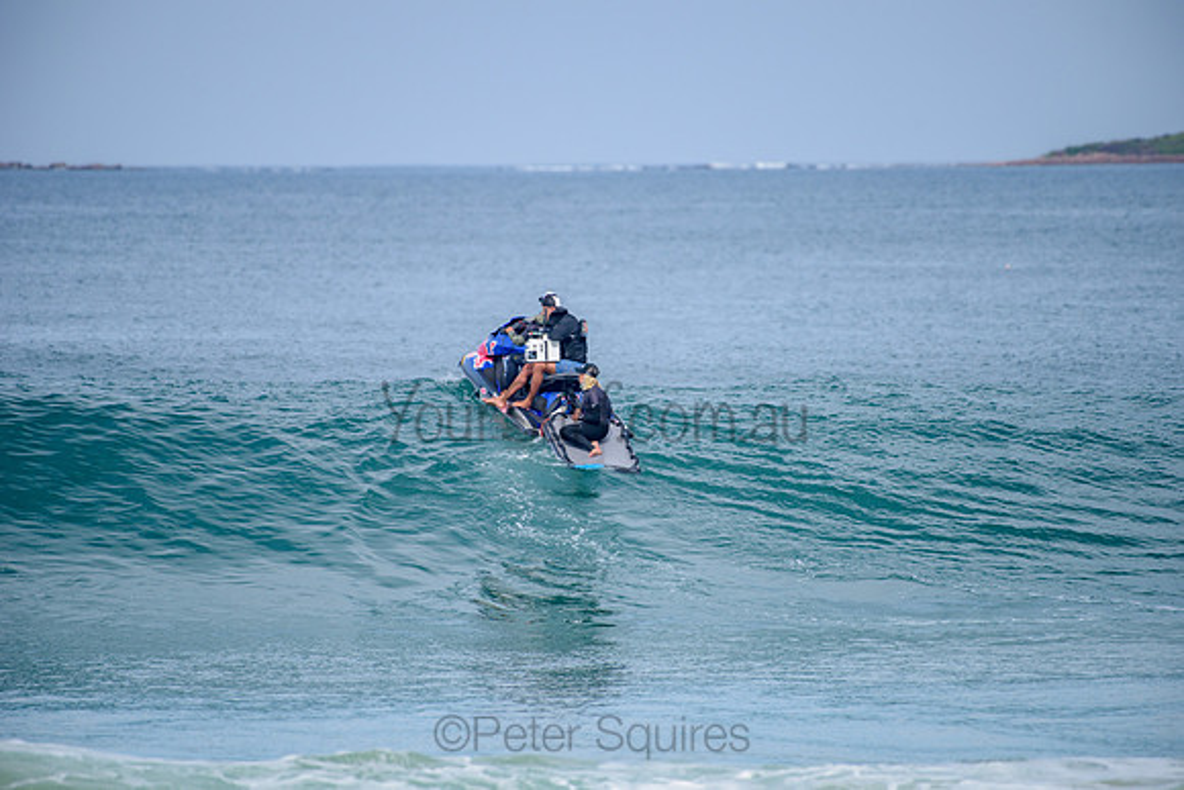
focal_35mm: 500
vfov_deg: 2.8
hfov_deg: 4.1
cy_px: 395
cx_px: 592
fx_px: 16448
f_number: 5.6
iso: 250
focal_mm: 500
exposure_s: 1/2000
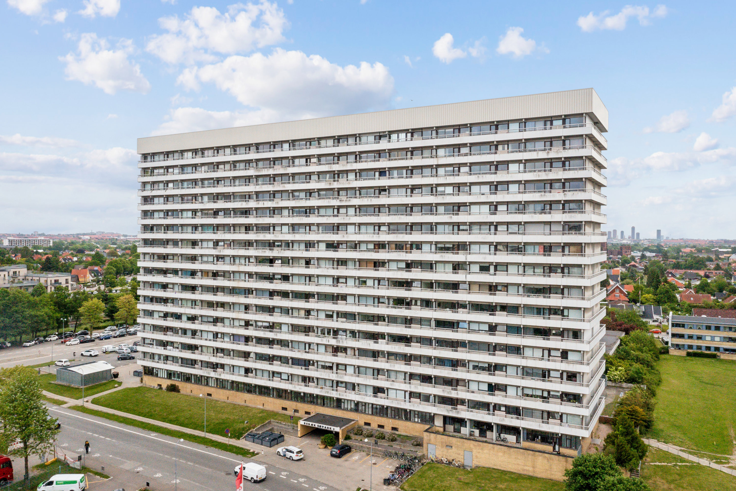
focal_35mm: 28
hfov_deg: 65.5
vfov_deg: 46.4
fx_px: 572
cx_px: 368
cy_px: 246
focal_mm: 10.3
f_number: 10
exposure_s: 1/120
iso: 400
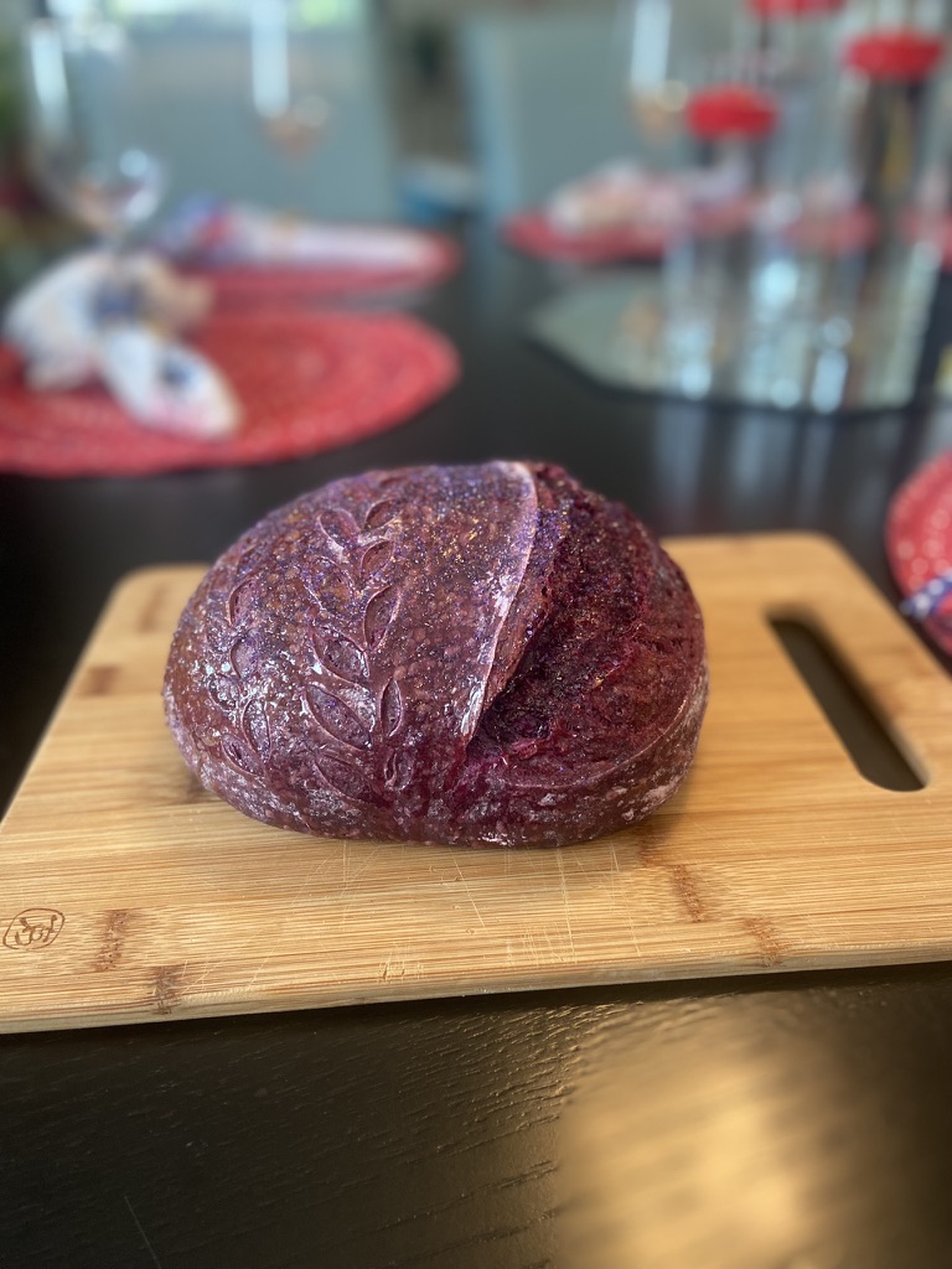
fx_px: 953
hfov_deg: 53.1
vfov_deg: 67.3
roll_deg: +3.4
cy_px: 634
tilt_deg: -30.5
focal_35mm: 26
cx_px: 476
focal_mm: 4.25
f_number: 1.8
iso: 160
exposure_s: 1/60
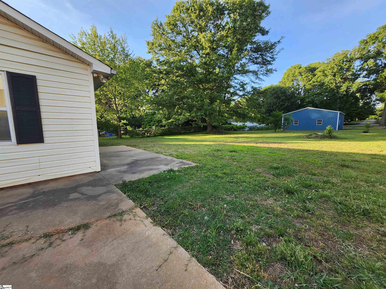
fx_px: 145
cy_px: 144
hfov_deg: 106.2
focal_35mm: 13
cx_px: 193
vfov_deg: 89.9
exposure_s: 1/225
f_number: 2.2
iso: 40
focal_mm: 1.74
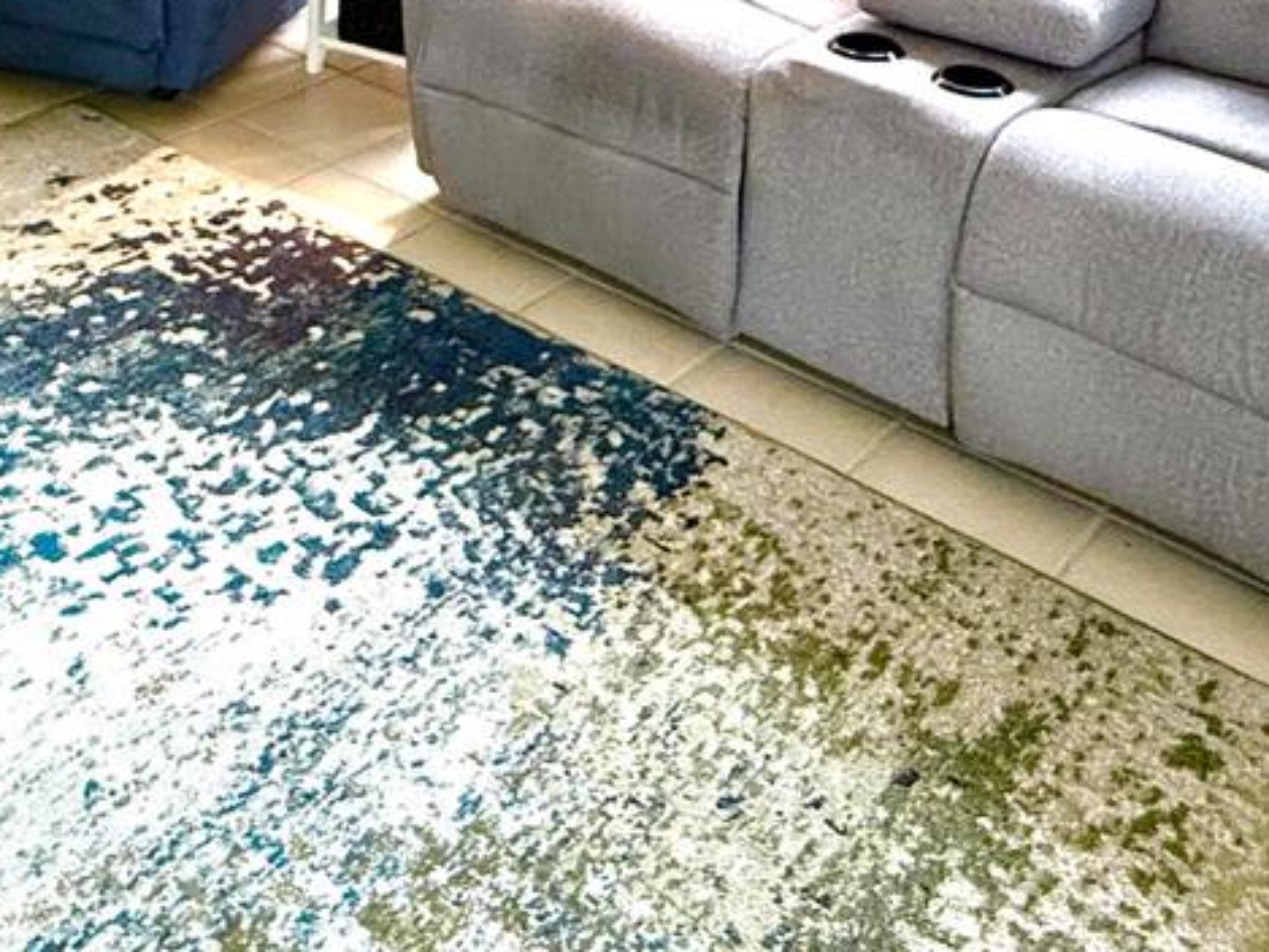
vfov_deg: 28.6
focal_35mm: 43
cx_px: 676
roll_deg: -3.8
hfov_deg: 43.8
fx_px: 1577
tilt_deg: -11.7
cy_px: -224
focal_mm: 2.22
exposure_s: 1/60
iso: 200
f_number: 2.2
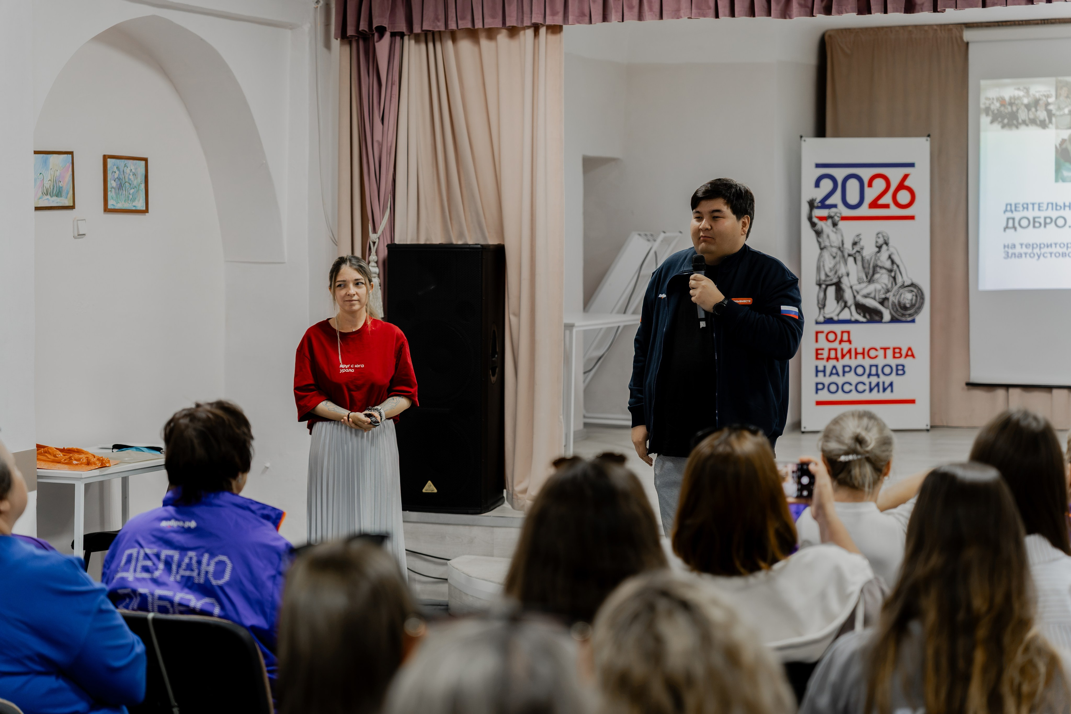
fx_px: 2172
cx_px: 536
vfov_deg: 18.7
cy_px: 357
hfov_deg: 27.7
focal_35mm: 73
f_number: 2.8
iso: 1000
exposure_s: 1/160
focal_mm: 73
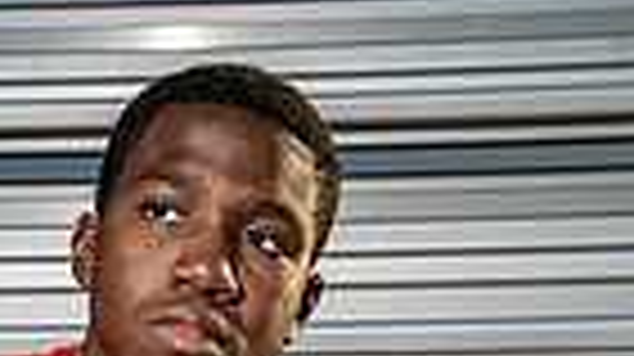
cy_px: 901
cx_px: 58
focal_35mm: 144
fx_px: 2419
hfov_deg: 14.8
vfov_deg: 7.7
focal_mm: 43
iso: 100
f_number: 6.3
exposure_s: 1/250
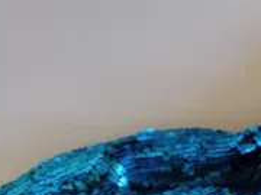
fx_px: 724
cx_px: 332
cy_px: 250
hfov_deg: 19.0
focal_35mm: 96
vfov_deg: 14.8
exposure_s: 1/33.3
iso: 1022
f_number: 1.6
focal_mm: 4.09
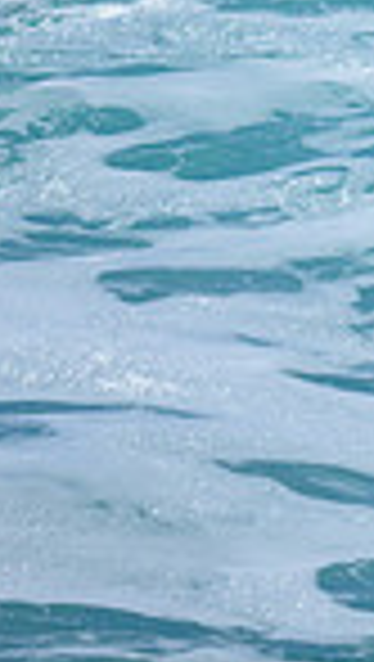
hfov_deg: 0.3
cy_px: 157
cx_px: 1185
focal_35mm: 4095
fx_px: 71989
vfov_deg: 0.5
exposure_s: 1/2500
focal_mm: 800
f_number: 6.3
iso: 200
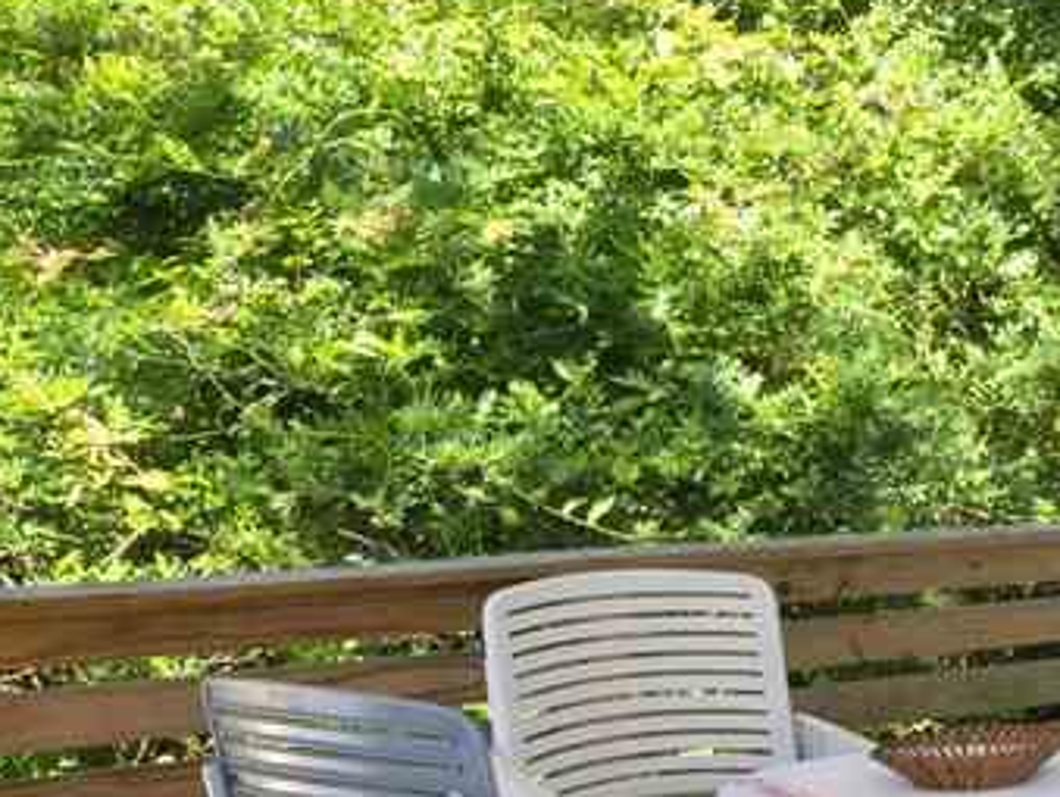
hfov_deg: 19.3
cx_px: 1638
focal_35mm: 87
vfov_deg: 17.0
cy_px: 339
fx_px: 2667
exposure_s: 1/100
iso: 400
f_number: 11
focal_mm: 15
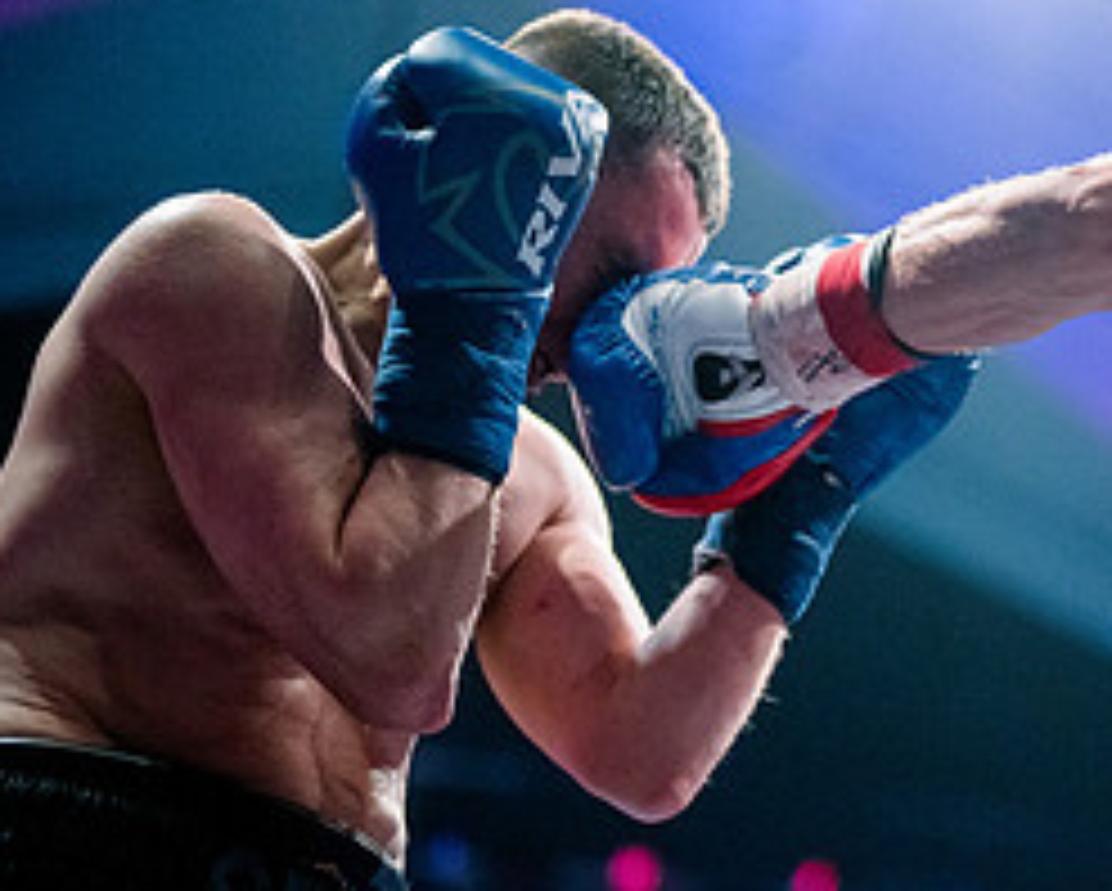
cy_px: 659
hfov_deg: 17.0
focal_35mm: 110
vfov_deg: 14.0
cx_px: 1144
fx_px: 3623
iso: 6400
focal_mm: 50
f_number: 1.4
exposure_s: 1/1600
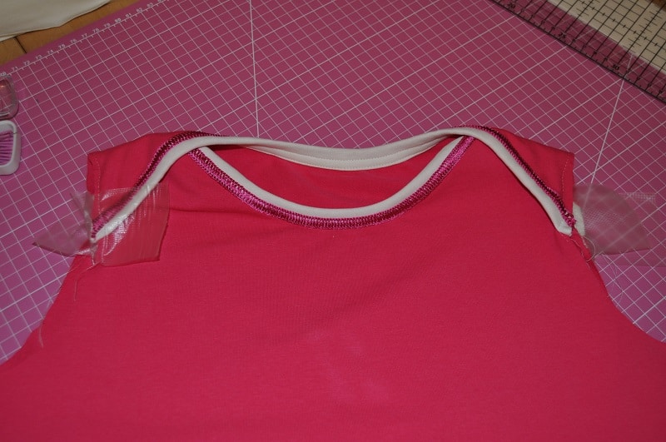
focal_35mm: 36
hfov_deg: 53.2
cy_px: 221
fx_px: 665
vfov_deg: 36.8
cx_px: 333
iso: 280
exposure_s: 1/60
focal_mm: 24
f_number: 3.8
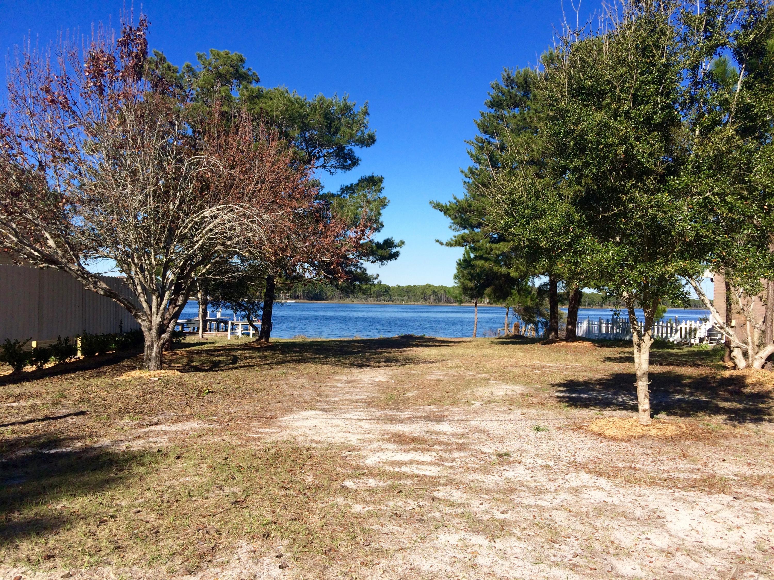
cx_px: 387
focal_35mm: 29
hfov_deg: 61.7
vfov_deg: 48.2
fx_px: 648
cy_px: 290
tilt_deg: -0.4
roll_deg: -0.9
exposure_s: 1/1866
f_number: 2.2
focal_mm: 4.15
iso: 32
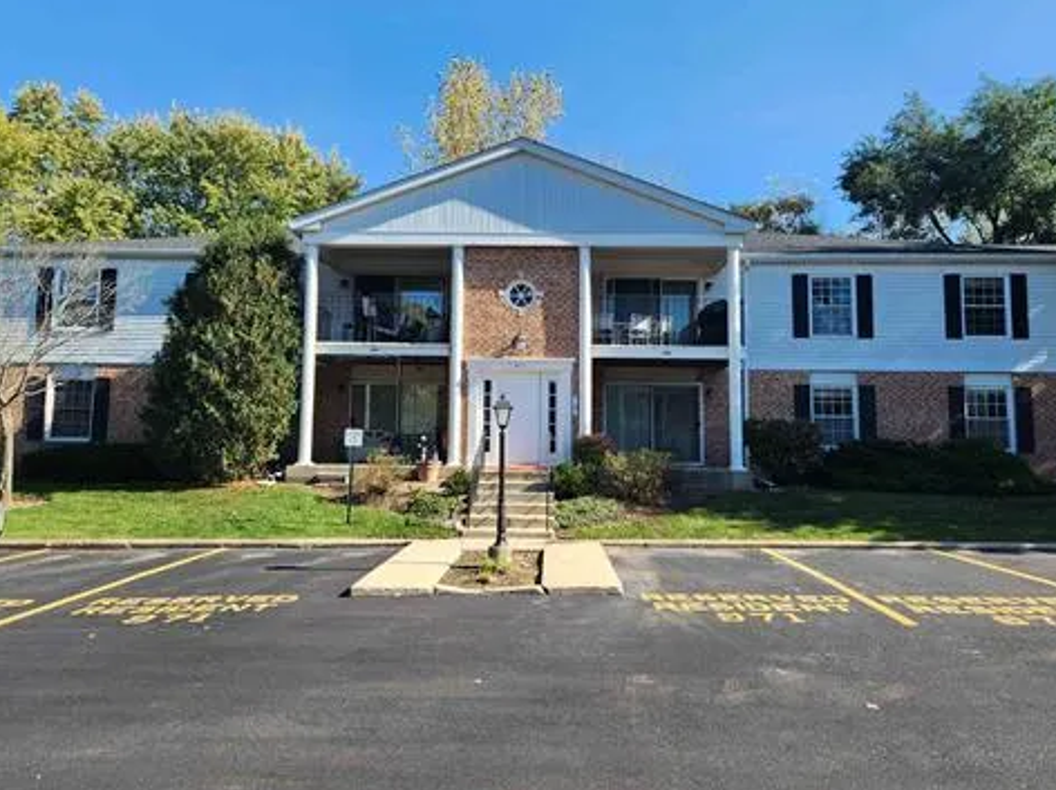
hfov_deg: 67.4
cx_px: 534
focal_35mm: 26
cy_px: 366
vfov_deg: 52.9
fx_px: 792
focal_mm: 5.4
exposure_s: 1/740
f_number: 1.8
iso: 20
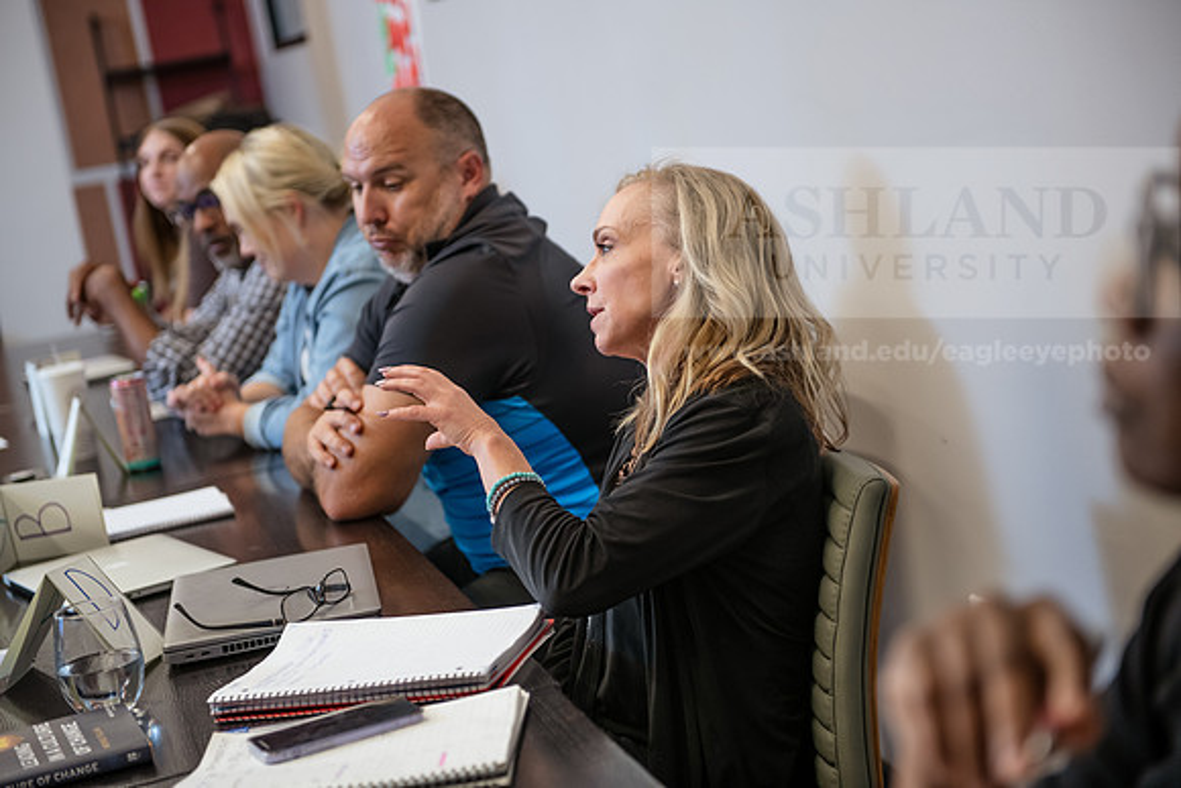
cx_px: 590
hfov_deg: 28.8
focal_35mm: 70
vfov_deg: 19.5
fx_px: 2297
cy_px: 394
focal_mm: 70
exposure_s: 1/160
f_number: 2.8
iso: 800
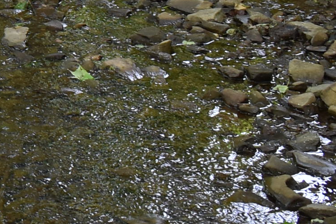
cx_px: -424
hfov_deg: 11.0
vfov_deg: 8.3
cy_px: -125
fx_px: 1513
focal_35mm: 162
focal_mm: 18
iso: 400
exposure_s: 1/125
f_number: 5.6
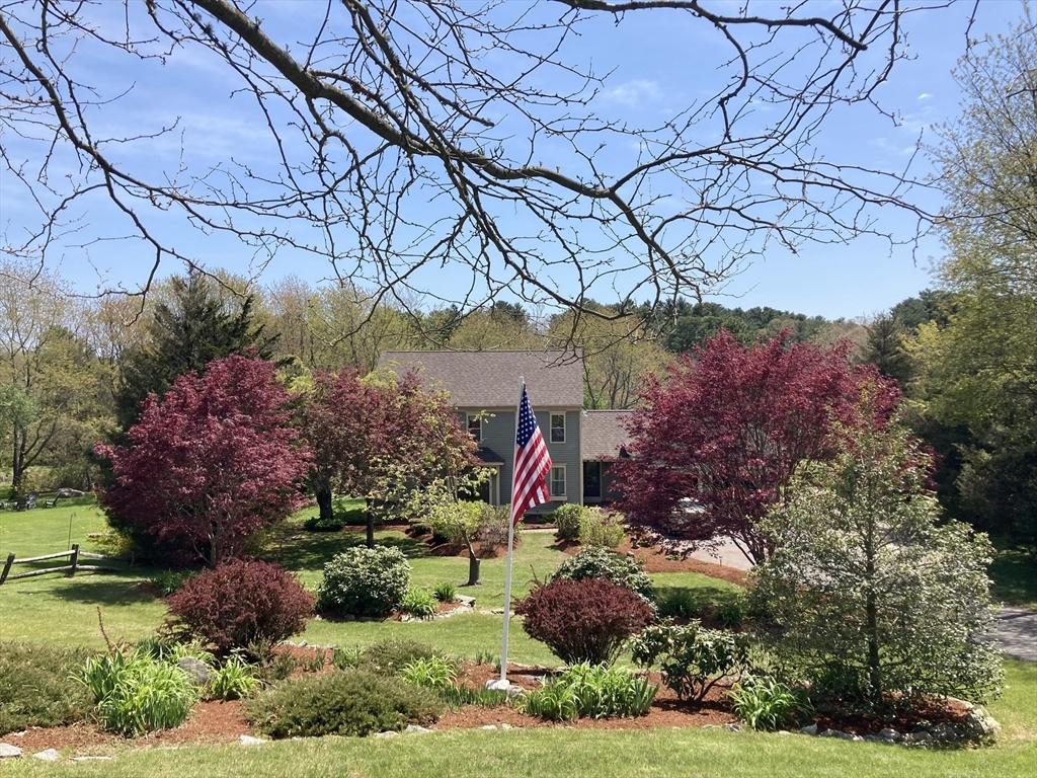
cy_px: 389
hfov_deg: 63.4
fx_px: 839
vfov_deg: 49.7
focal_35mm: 28
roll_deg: +1.8
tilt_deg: -0.8
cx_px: 518
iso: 20
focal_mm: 3.99
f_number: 1.8
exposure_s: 1/1779
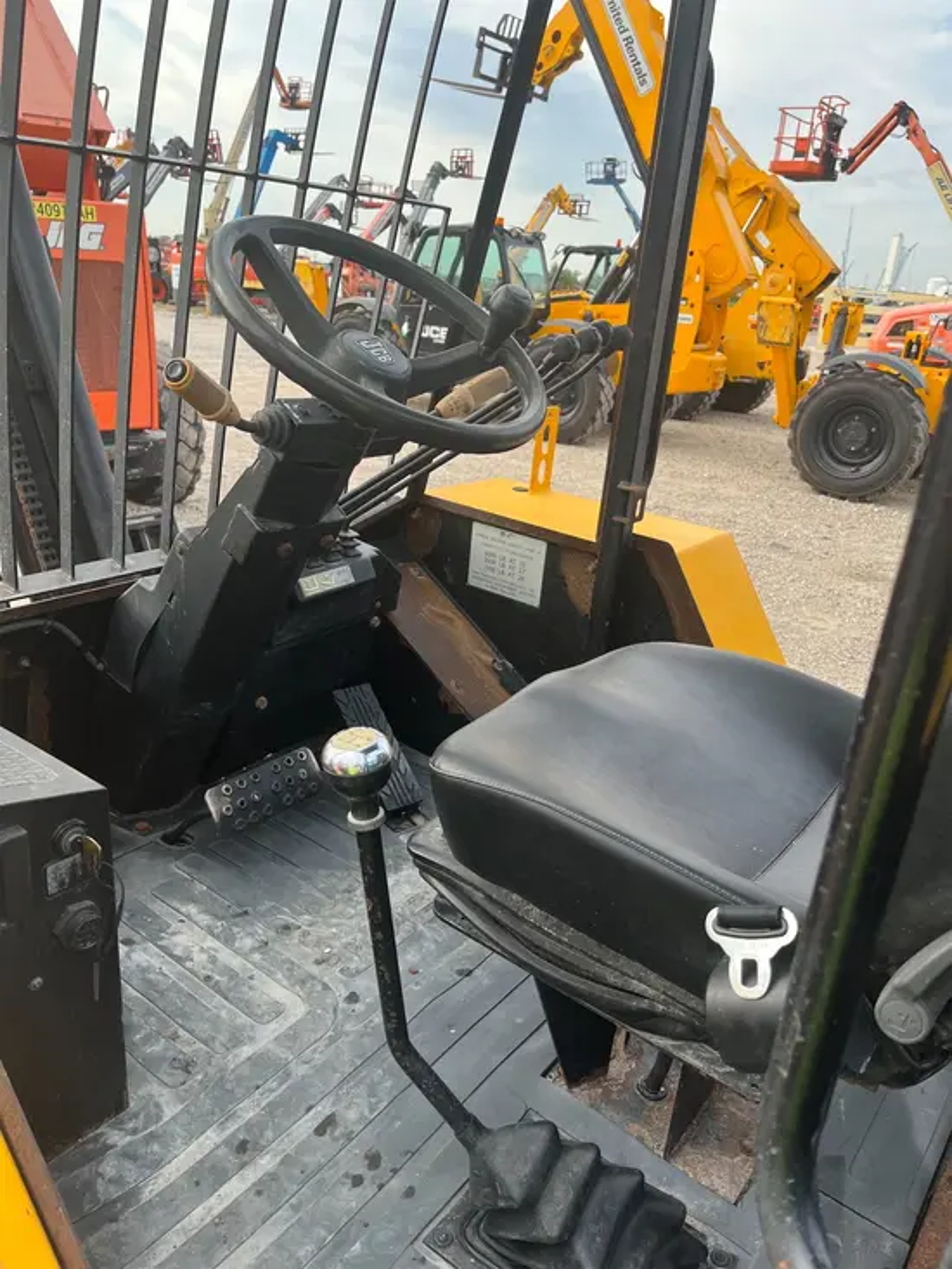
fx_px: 953
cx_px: 476
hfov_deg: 53.1
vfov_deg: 67.3
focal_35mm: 26
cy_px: 634
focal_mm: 5.1
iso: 50
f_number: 1.6
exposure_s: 1/696
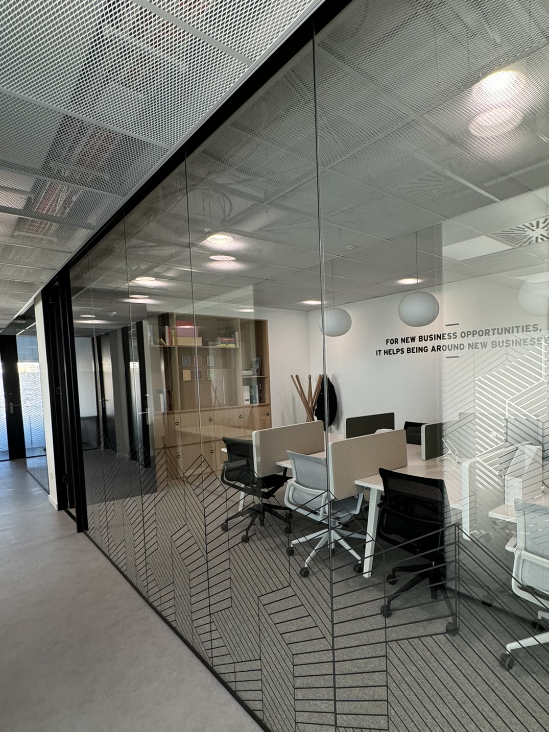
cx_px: 348
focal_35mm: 20
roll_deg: +1.9
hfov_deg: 64.9
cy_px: 402
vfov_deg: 81.5
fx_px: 423
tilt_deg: -3.8
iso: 200
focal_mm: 2.22
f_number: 2.2
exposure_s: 1/100
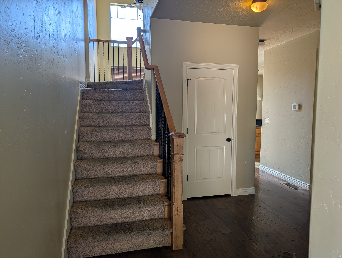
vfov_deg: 56.9
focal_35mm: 24
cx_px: 171
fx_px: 237
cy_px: 129
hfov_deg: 71.5
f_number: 1.68
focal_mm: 6.9
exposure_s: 1/120
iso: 22
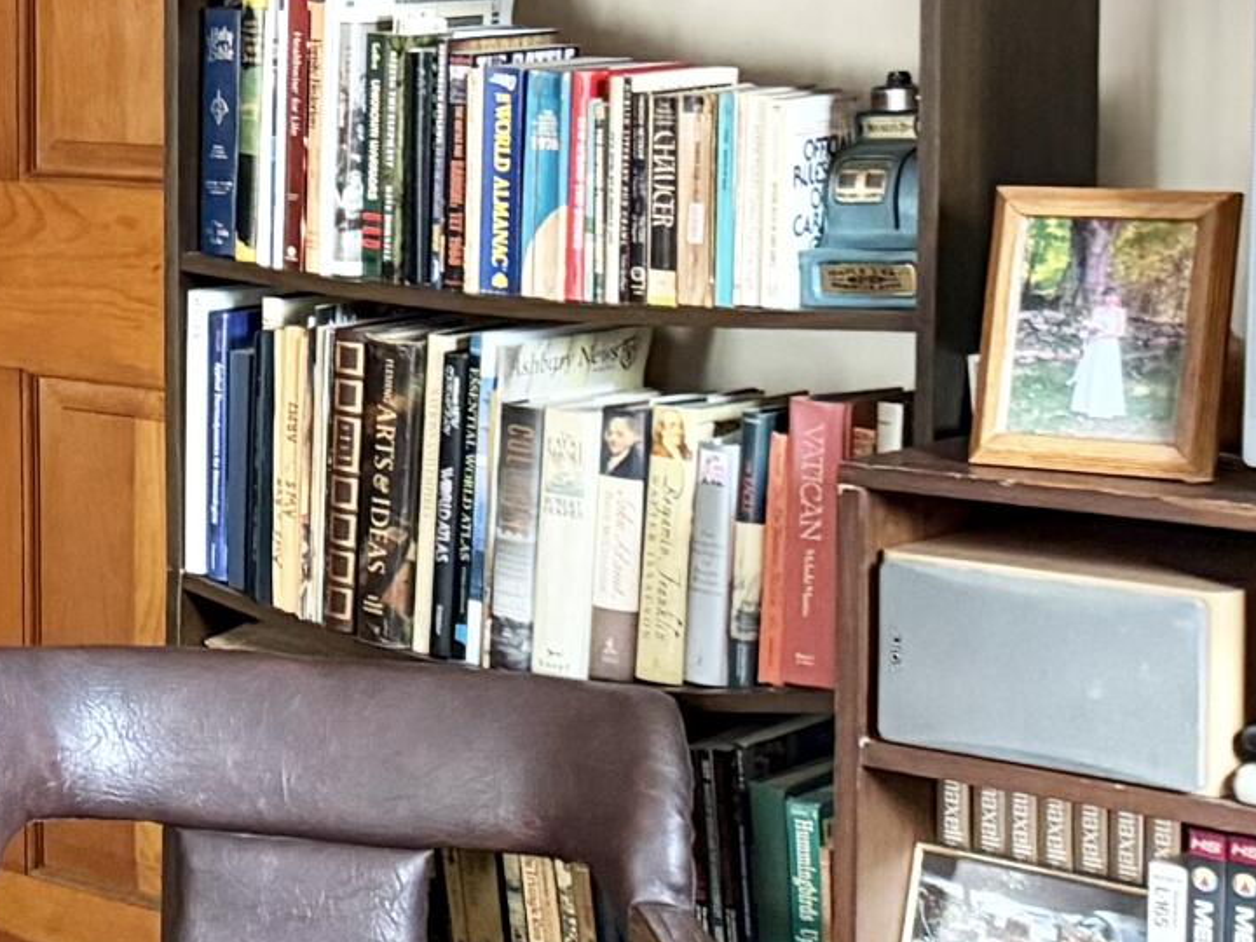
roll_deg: +2.8
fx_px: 3628
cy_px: 215
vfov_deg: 14.7
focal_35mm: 100
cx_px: -1202
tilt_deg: -5.4
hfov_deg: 15.8
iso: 800
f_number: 1.78
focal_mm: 6.76
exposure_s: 1/44
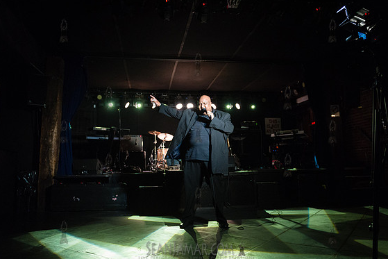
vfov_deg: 48.0
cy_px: 131
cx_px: 198
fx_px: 291
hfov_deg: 67.4
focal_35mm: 27
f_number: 2.8
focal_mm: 24
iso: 3200
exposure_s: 1/320
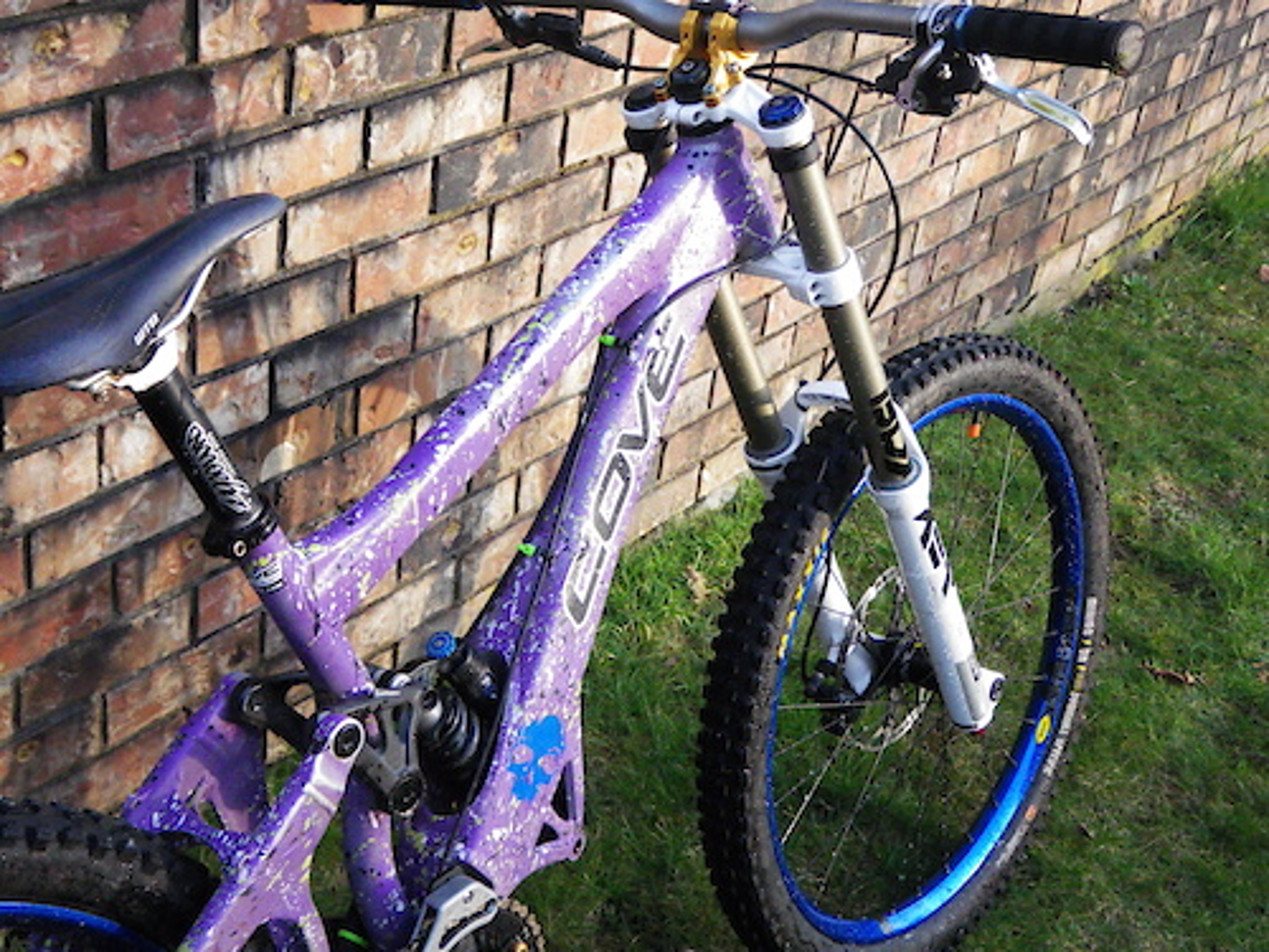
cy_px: 476
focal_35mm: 51
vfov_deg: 28.6
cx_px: 634
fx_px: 1870
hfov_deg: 37.5
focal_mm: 9.1
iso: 125
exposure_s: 1/60
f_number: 4.4
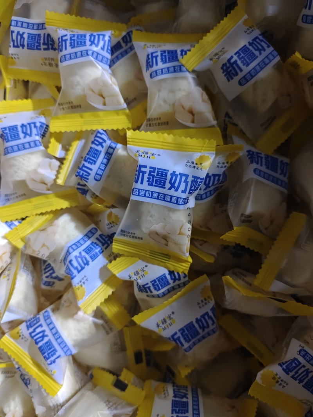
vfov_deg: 73.9
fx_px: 277
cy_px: 208
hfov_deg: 58.9
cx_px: 156
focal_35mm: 23
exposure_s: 1/100
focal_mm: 5.56
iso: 1310
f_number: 1.88
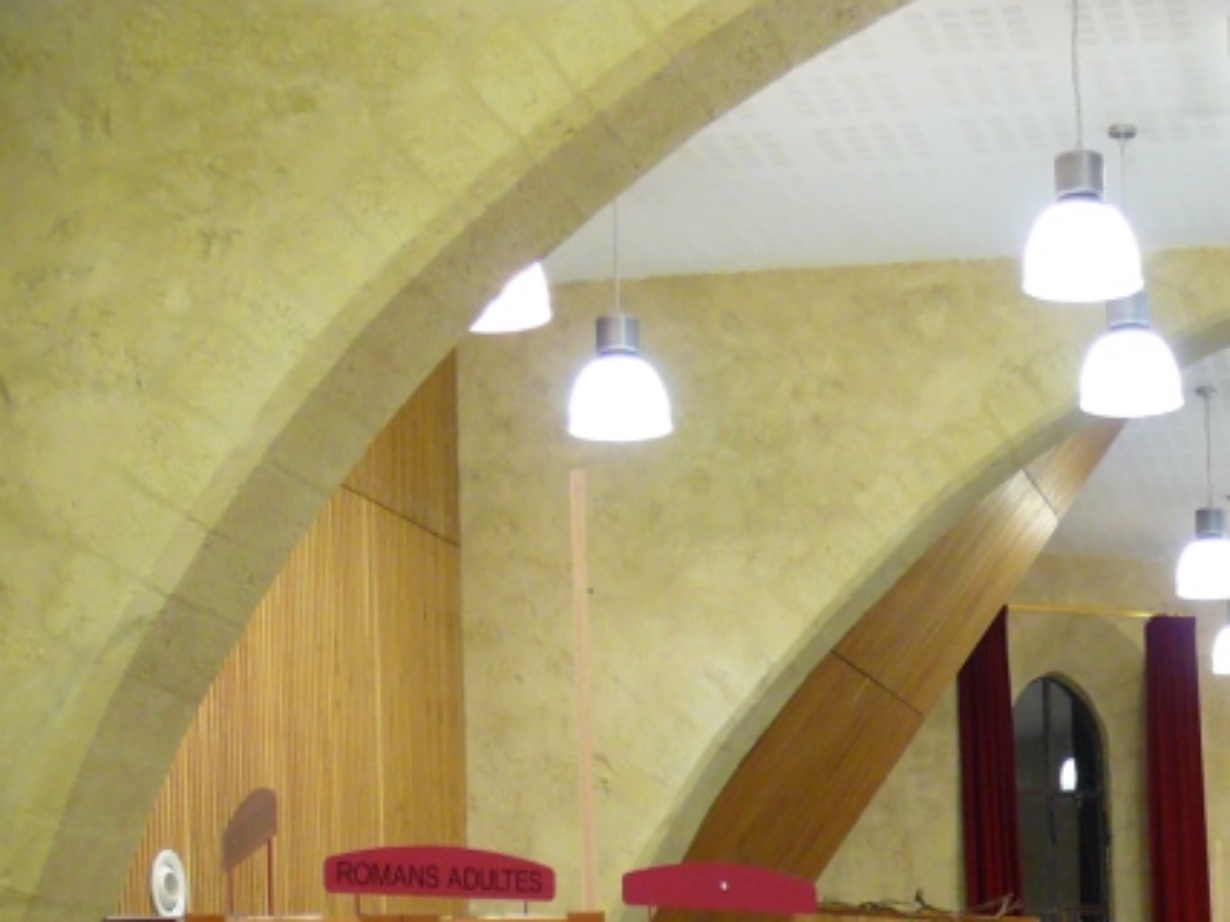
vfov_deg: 16.8
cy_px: 1101
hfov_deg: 21.7
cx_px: 1437
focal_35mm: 84
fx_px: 2984
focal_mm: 7.4
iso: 200
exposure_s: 1/20
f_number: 2.8
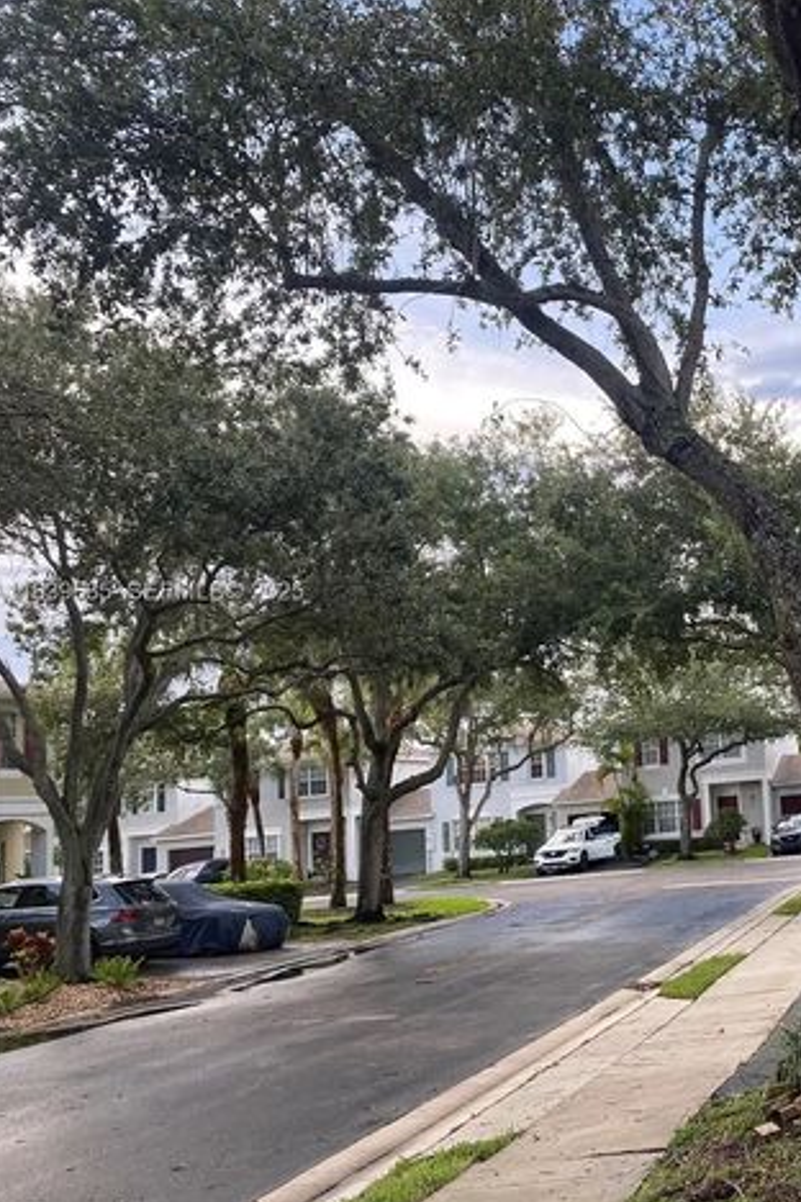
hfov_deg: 32.9
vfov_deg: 51.9
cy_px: 593
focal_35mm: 37
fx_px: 1235
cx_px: 806
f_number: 1.8
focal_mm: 4.25
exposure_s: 1/122
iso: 32
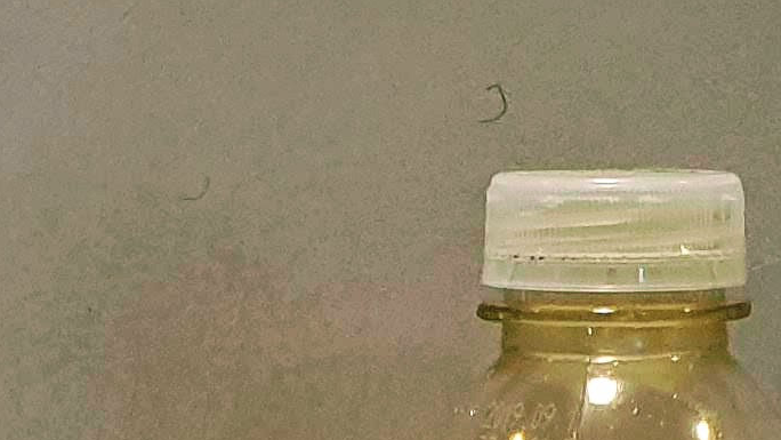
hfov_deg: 12.9
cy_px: 1224
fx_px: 3459
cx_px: 452
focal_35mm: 167
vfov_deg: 6.7
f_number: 2.4
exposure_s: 1/120
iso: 200
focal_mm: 4.32
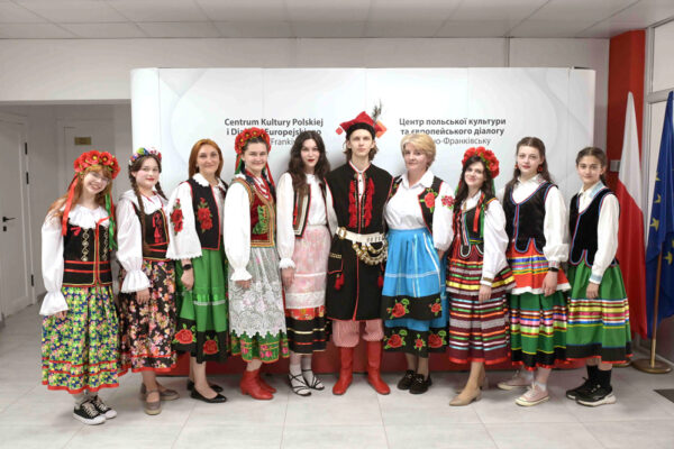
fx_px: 599
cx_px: 337
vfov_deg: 41.1
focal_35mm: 32
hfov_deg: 58.7
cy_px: 224
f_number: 5.6
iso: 2500
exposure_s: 1/200
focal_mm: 32
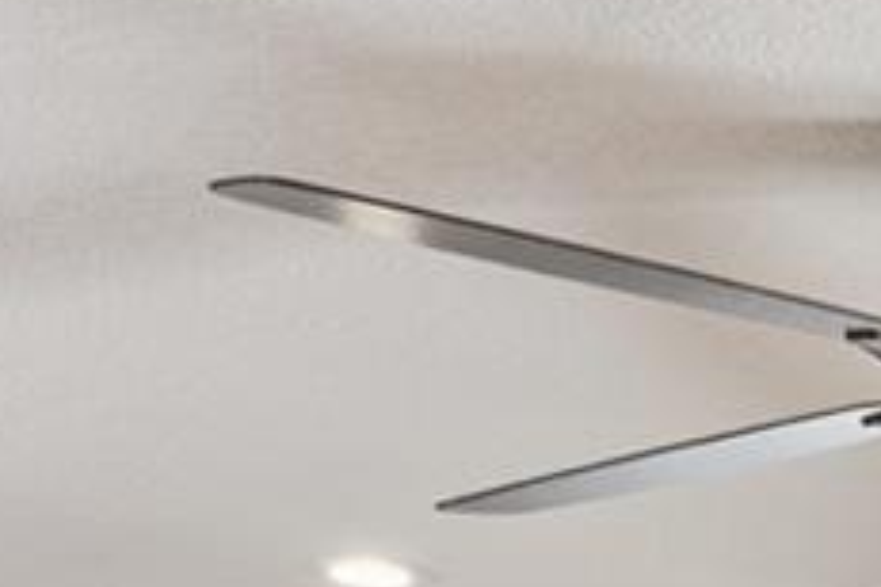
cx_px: 1621
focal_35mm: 111
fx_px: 2716
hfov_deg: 15.6
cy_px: 1429
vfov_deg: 10.5
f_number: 8
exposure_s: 1/50
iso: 1000
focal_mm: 16
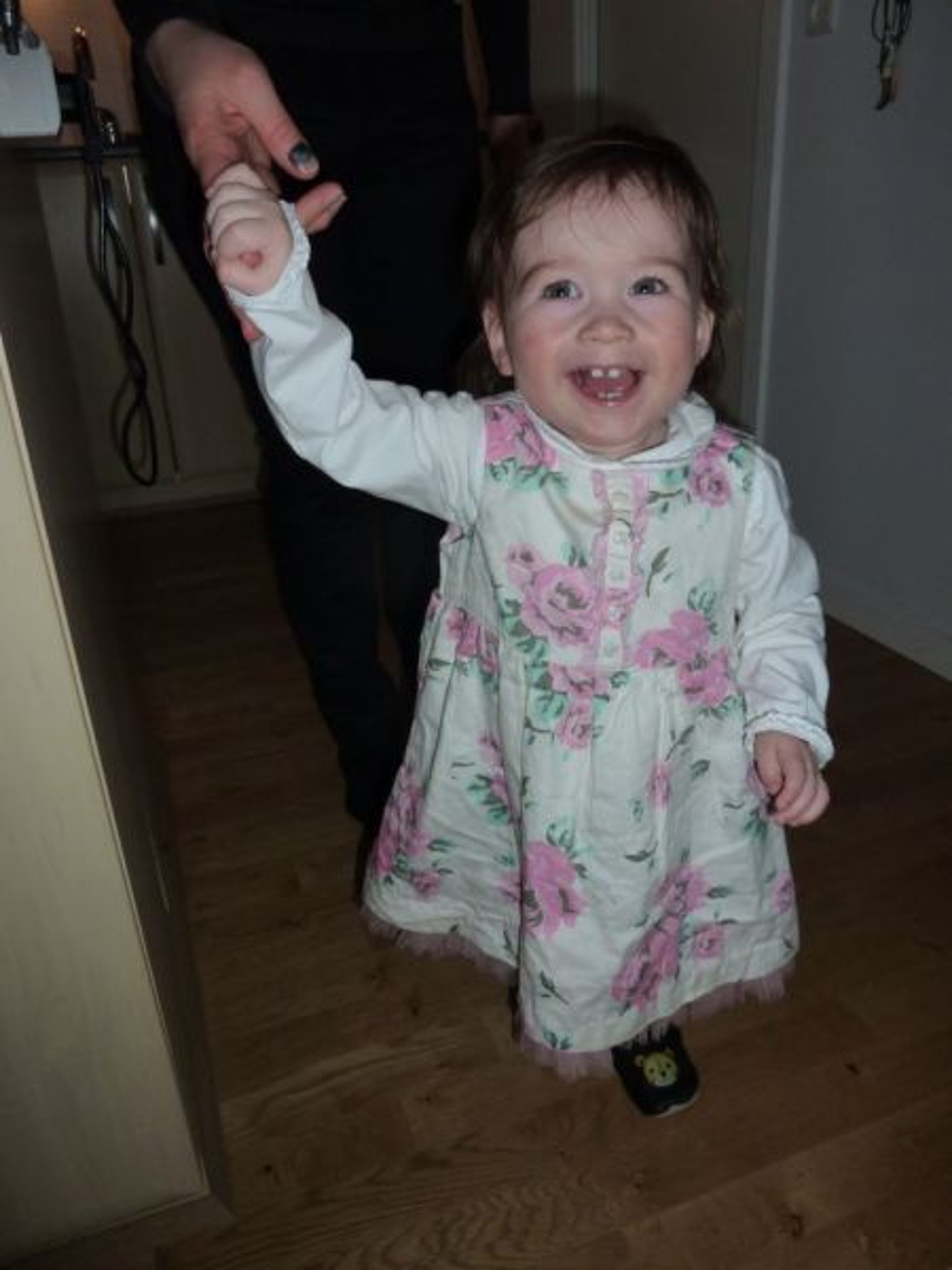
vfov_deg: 69.4
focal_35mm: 25
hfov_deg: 54.9
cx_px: 476
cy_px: 635
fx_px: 917
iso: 125
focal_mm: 4.1
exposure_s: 1/125
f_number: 3.3
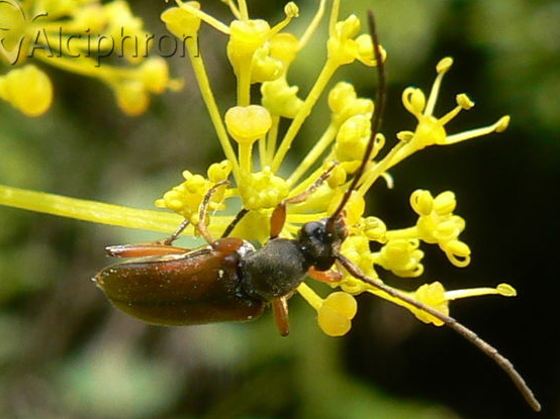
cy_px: 212
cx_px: 285
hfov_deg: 47.9
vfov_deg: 36.8
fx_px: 631
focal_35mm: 39
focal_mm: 6
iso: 80
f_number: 5.6
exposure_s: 1/160
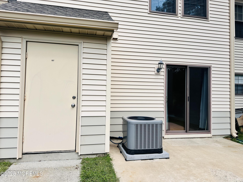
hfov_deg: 71.6
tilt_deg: +2.9
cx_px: 122
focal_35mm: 24
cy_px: 91
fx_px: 168
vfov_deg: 56.8
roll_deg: -0.9
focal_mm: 6.86
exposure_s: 1/3597
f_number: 1.78
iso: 80
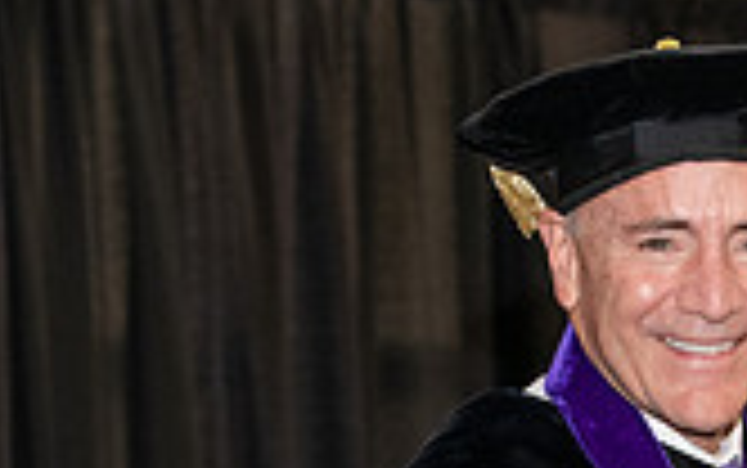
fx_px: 5073
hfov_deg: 8.4
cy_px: 754
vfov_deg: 5.2
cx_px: 819
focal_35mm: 249
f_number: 5
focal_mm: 70
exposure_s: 1/200
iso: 2500
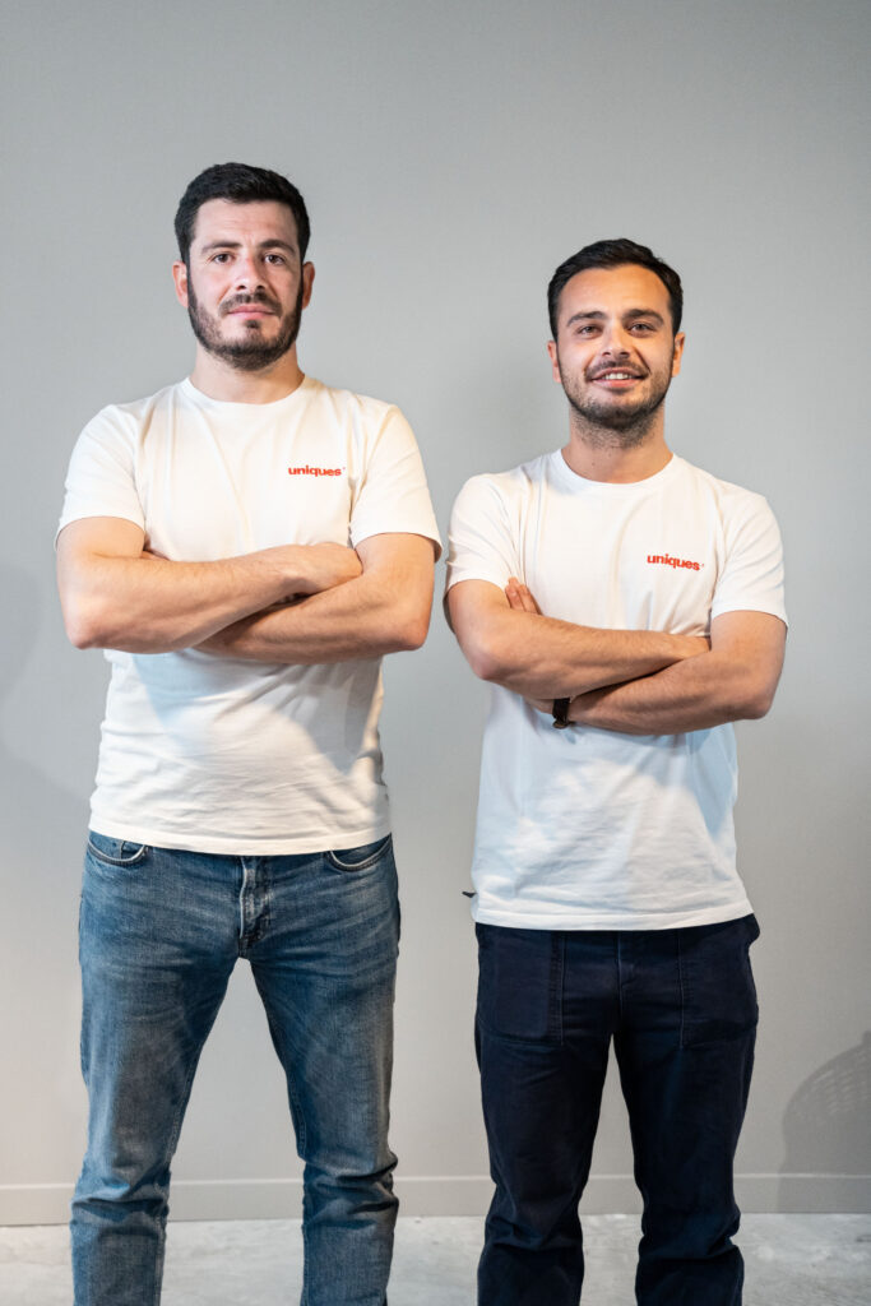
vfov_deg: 41.1
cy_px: 653
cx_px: 436
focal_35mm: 48
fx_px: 1741
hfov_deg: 28.1
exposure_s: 1/250
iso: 2500
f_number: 4
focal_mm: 48
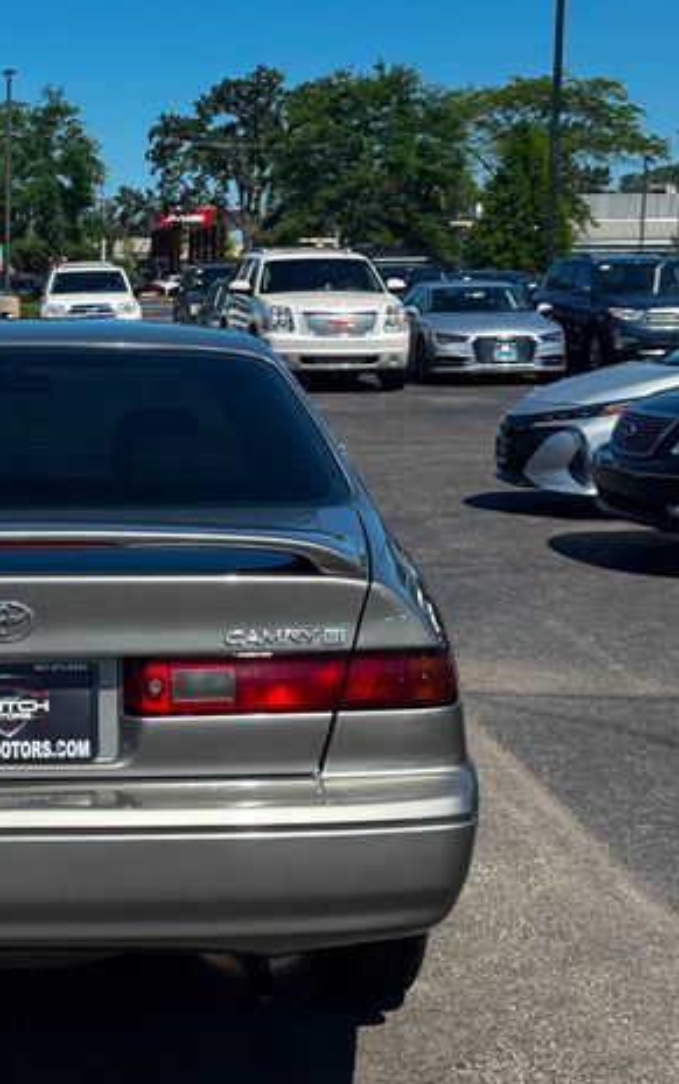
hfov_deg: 18.1
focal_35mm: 70
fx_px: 2071
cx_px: -26
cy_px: 548
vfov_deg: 29.4
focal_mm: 6.76
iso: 64
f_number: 1.78
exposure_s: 1/3817
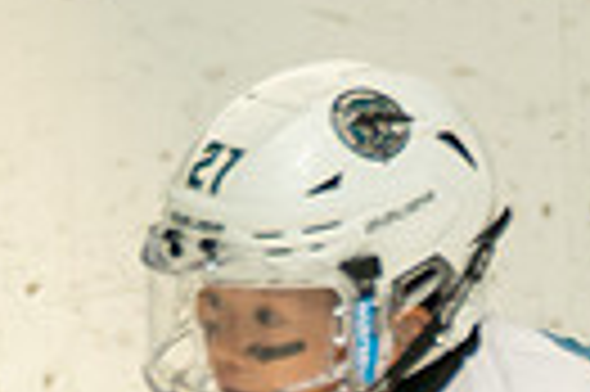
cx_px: 503
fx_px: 29103
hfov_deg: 1.2
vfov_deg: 0.8
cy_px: 891
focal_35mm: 1778
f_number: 3.2
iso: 1600
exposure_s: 1/5000
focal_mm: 274
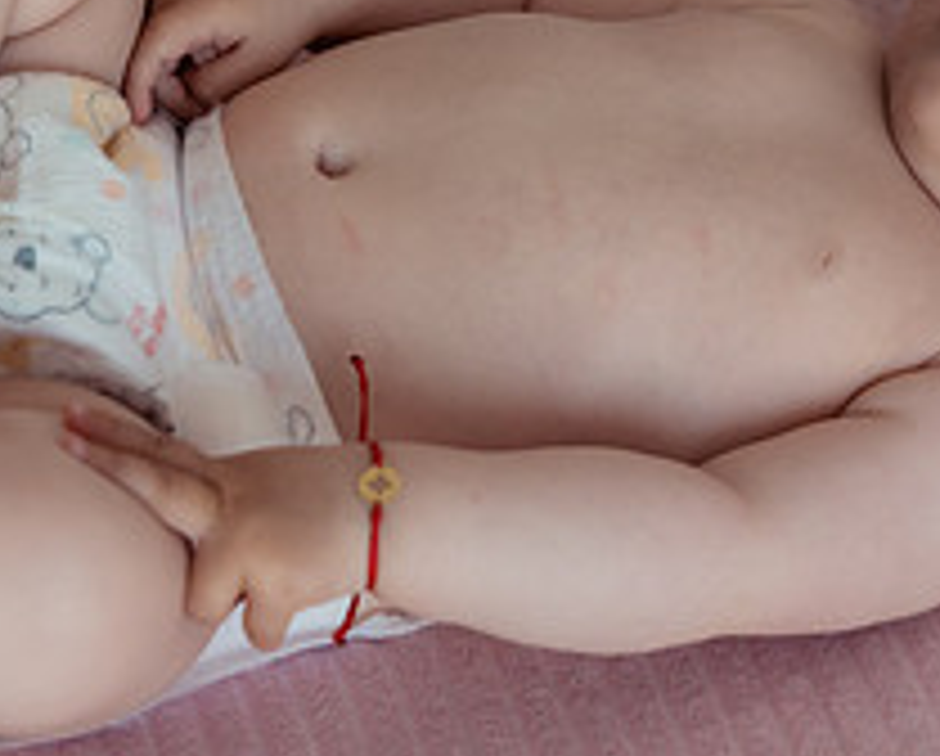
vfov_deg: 9.9
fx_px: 4348
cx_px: 567
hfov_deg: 12.3
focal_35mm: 156
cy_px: 259
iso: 640
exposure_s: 1/160
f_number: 4.5
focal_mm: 60
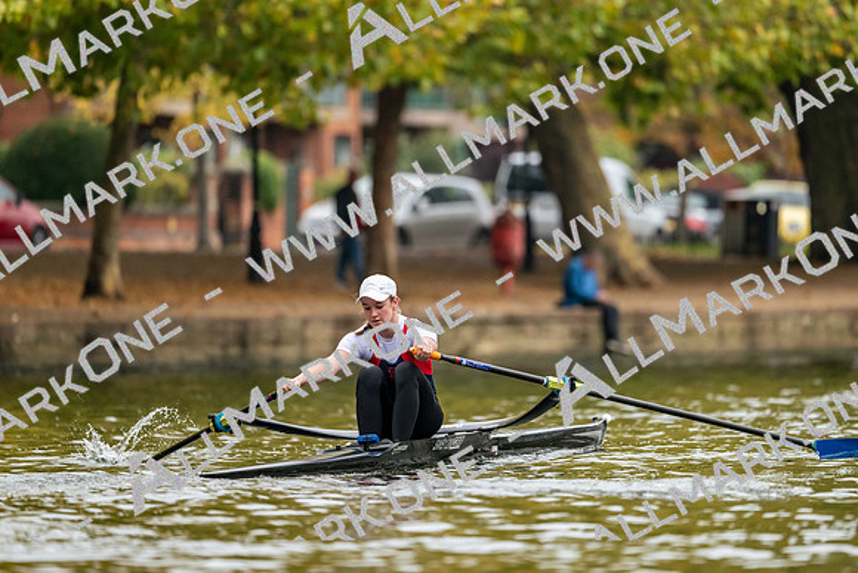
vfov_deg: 3.4
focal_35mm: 400
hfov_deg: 5.2
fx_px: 9535
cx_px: 429
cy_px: 286
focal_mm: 400
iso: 2000
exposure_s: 1/2500
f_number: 4.5
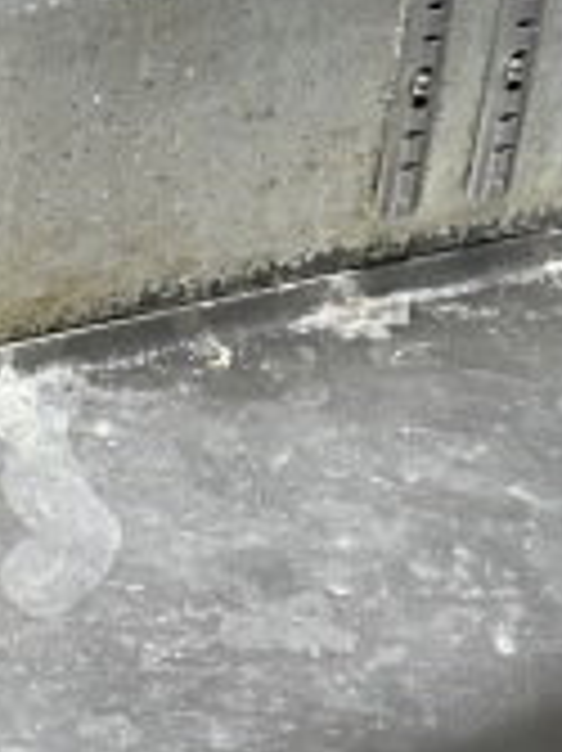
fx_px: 2536
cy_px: -466
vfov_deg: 15.2
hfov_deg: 12.6
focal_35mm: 117
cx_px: 328
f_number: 1.78
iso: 500
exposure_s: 1/60
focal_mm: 6.86
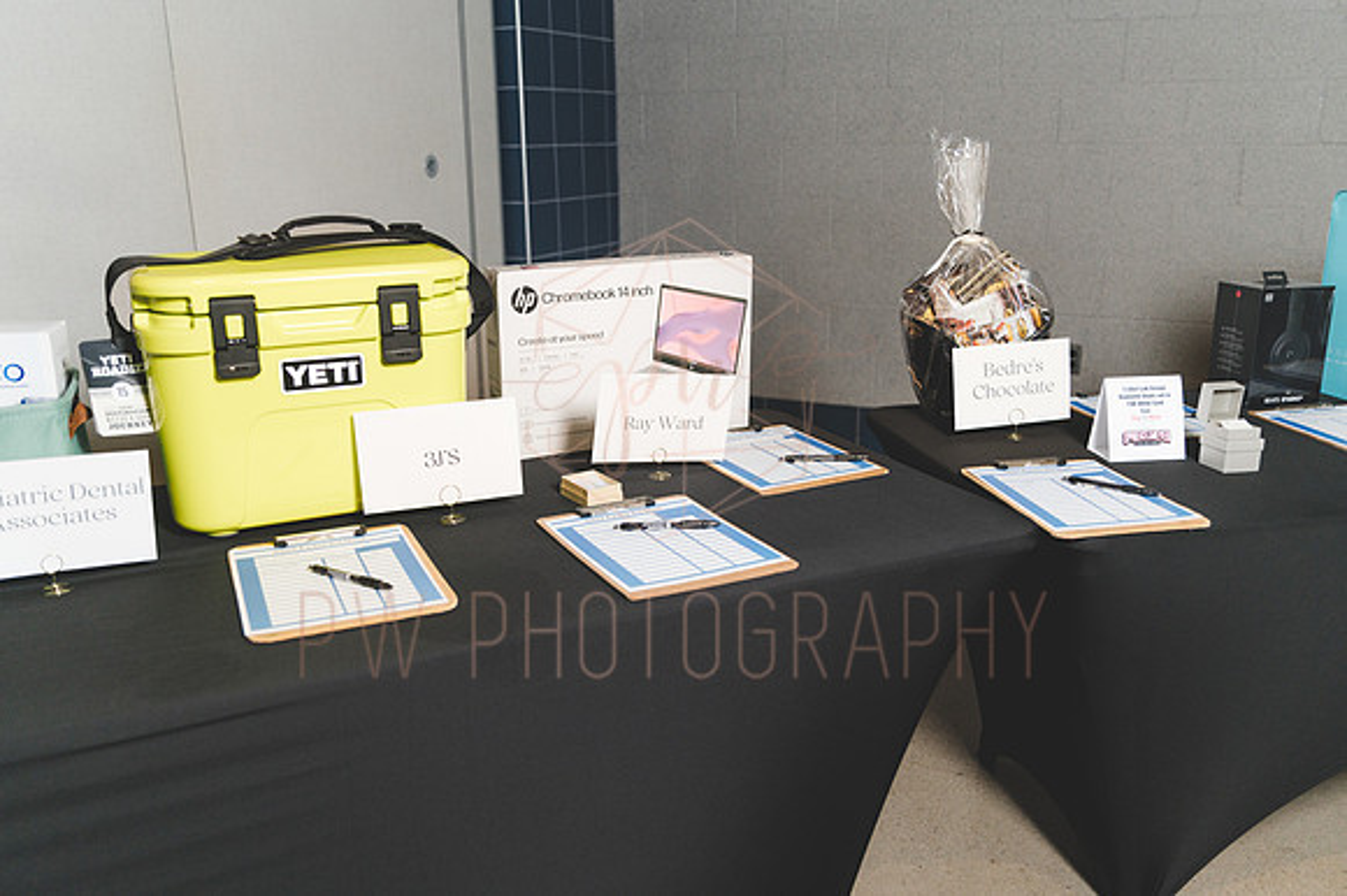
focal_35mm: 31
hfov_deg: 60.3
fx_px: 1159
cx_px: 674
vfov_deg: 42.3
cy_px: 448
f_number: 2.8
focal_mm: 31
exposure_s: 1/200
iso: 640
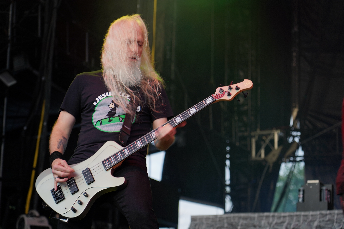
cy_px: 114
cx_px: 172
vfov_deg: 13.0
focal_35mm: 105
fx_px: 1003
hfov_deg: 19.5
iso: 200
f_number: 4
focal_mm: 105
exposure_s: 1/125
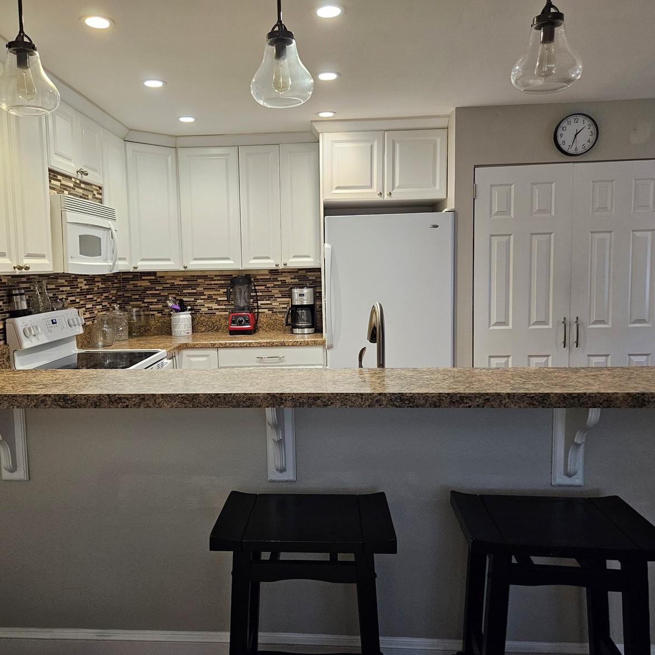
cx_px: 295
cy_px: 318
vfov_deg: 57.3
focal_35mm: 28
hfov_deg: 57.2
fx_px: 599
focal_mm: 5.4
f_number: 1.8
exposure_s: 1/120
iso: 250
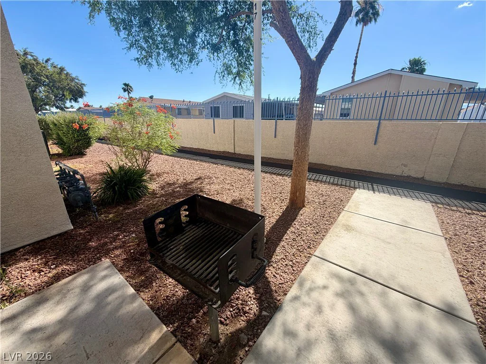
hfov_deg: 102.1
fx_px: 197
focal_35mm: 14
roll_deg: +0.1
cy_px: 182
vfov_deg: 85.7
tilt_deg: -18.1
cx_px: 243
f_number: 2.2
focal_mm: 2.22
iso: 25
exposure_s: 1/770
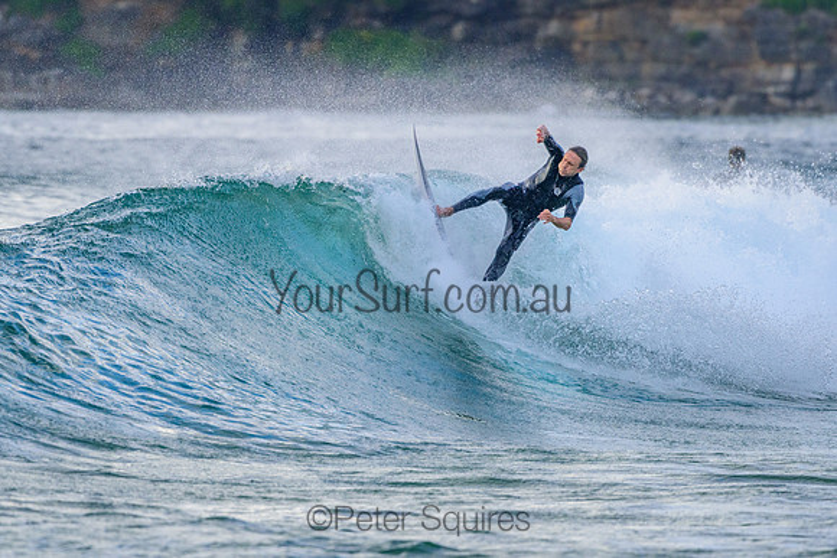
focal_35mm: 478
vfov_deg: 2.9
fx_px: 11121
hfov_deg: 4.3
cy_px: 241
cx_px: 437
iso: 1000
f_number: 5.6
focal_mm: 390
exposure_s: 1/2000
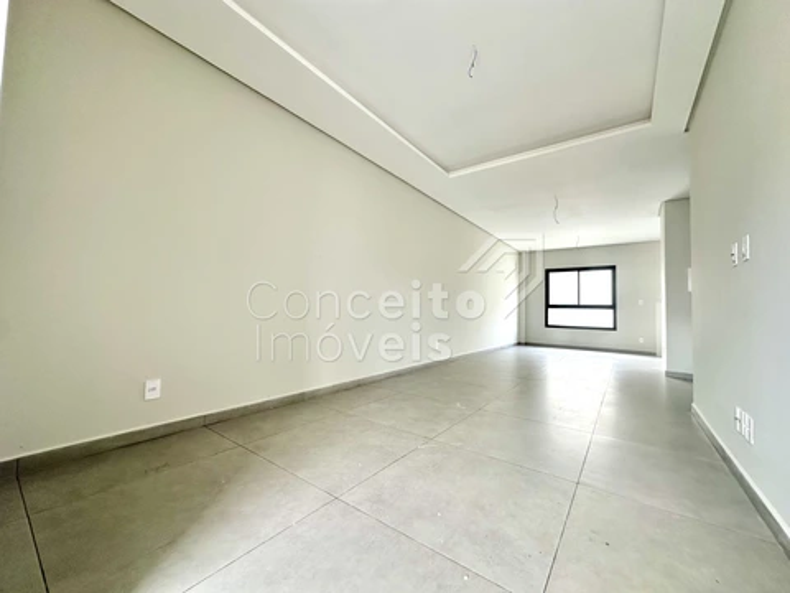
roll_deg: -1.2
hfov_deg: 102.1
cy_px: 296
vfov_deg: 85.7
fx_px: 320
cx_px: 395
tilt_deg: +3.4
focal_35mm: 14
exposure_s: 1/99
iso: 80
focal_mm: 2.22
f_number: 2.2
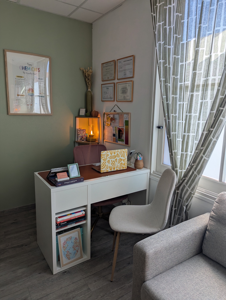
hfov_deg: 56.9
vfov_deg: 71.5
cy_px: 150
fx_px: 208
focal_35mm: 24
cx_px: 113
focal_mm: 6.81
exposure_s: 1/268
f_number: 1.85
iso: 42
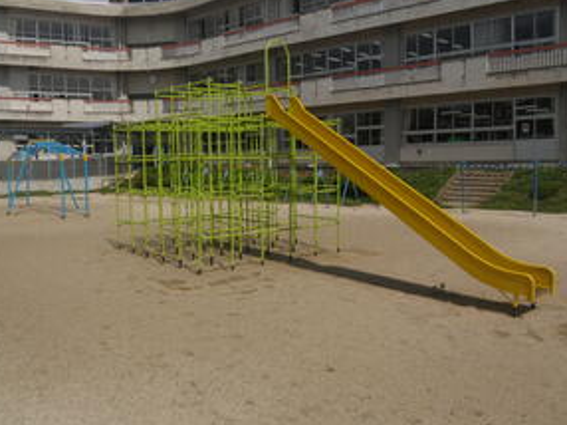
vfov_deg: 41.7
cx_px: 266
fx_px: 556
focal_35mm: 34
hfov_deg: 54.0
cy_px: 207
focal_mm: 4.9
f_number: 8
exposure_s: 1/250
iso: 64
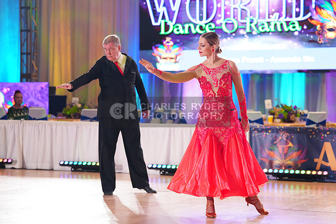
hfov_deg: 18.9
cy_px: 112
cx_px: 168
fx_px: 1008
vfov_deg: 12.7
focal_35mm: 108
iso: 2500
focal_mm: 108
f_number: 2.8
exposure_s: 1/640
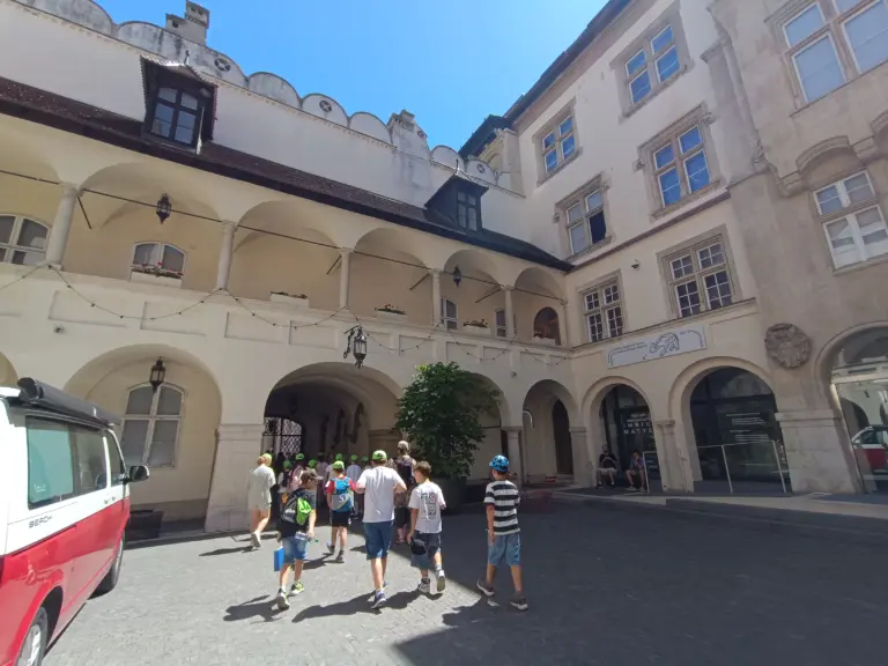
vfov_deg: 78.1
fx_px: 410
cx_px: 444
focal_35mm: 16
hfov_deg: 94.5
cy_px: 333
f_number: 2.2
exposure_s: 1/575
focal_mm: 1.66
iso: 52
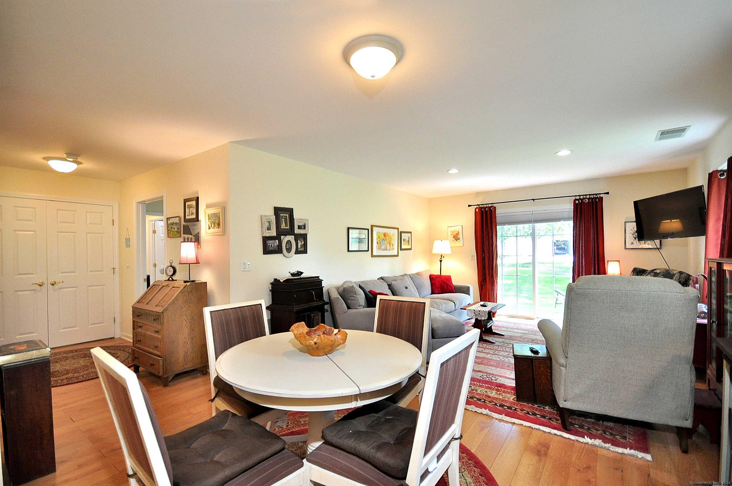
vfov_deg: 77.2
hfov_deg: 100.5
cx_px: 366
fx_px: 305
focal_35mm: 15
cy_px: 243
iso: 1000
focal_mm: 10
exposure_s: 1/80
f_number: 4
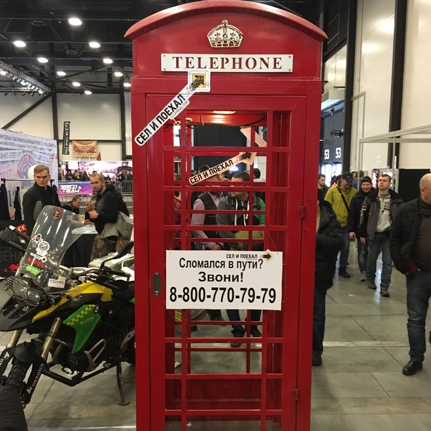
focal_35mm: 35
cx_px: 215
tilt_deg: -6.9
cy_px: 239
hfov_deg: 47.2
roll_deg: +0.8
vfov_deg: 47.1
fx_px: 493
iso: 200
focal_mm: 4.15
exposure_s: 1/25
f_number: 2.2
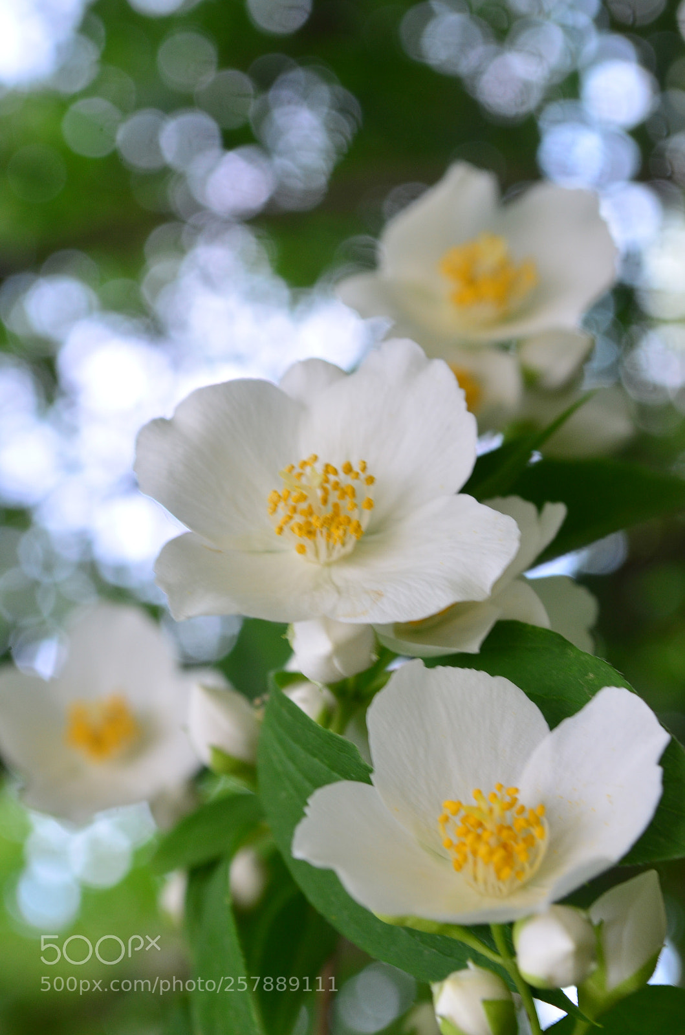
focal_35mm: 82
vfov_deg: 24.7
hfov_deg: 16.5
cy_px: 518
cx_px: 342
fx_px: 2366
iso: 400
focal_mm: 55
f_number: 8
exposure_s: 1/20
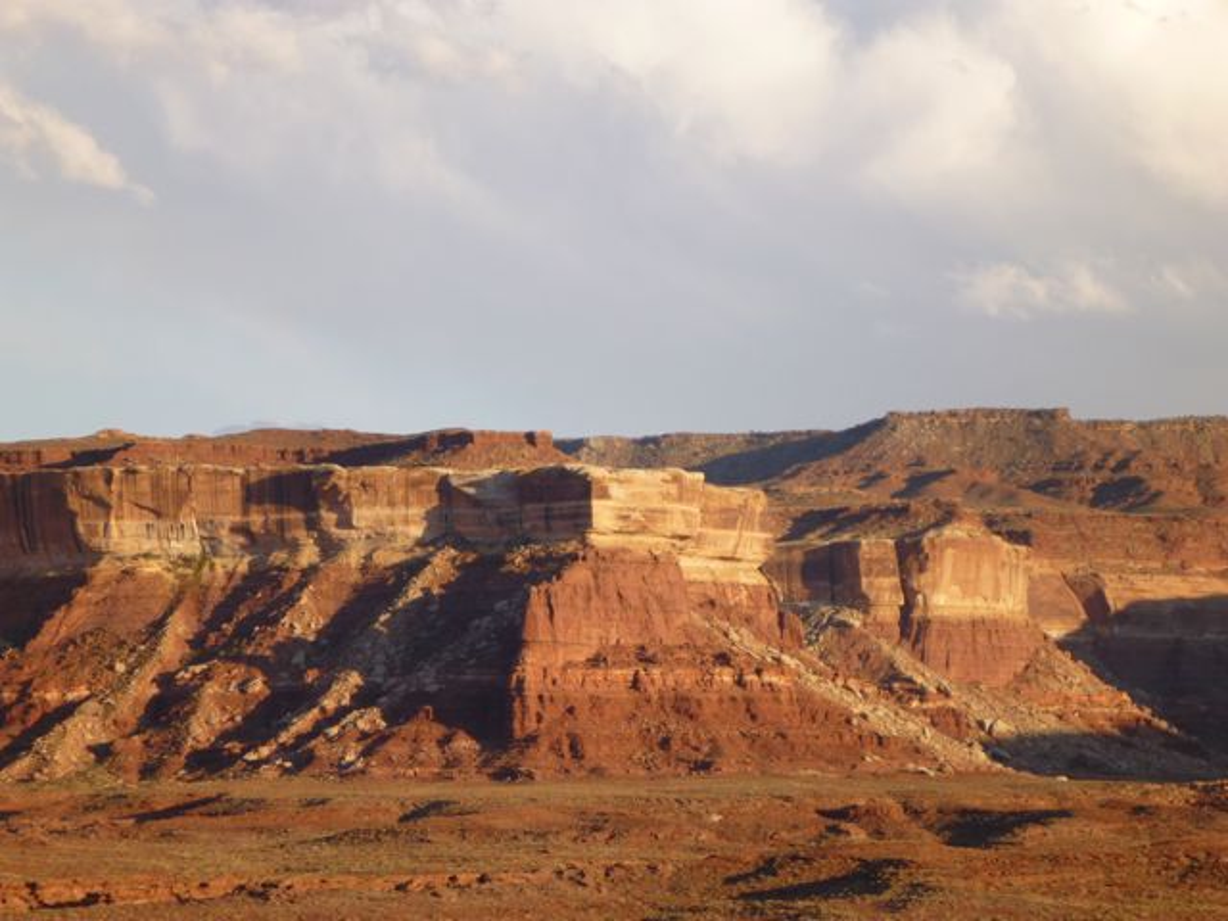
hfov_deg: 15.4
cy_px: 460
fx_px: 4541
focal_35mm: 128
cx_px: 614
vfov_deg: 11.6
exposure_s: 1/125
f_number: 5.9
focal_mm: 22.8
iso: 80
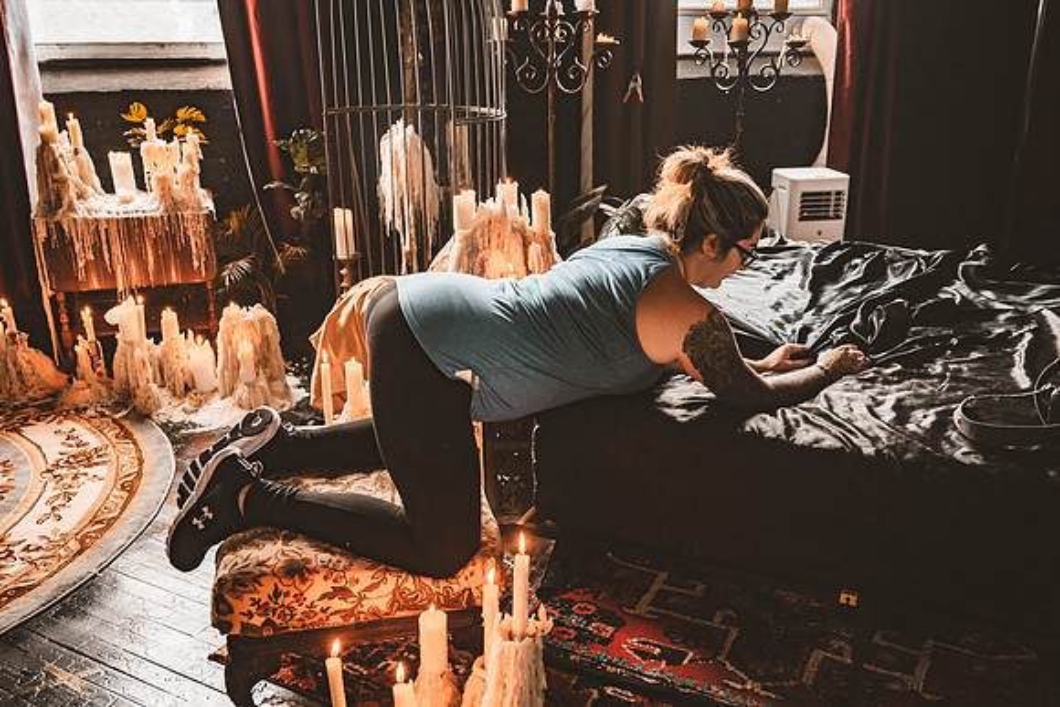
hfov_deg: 56.7
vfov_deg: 39.7
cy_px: 345
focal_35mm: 33
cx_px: 574
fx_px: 980
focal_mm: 28
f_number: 2.8
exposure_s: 1/200
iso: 800
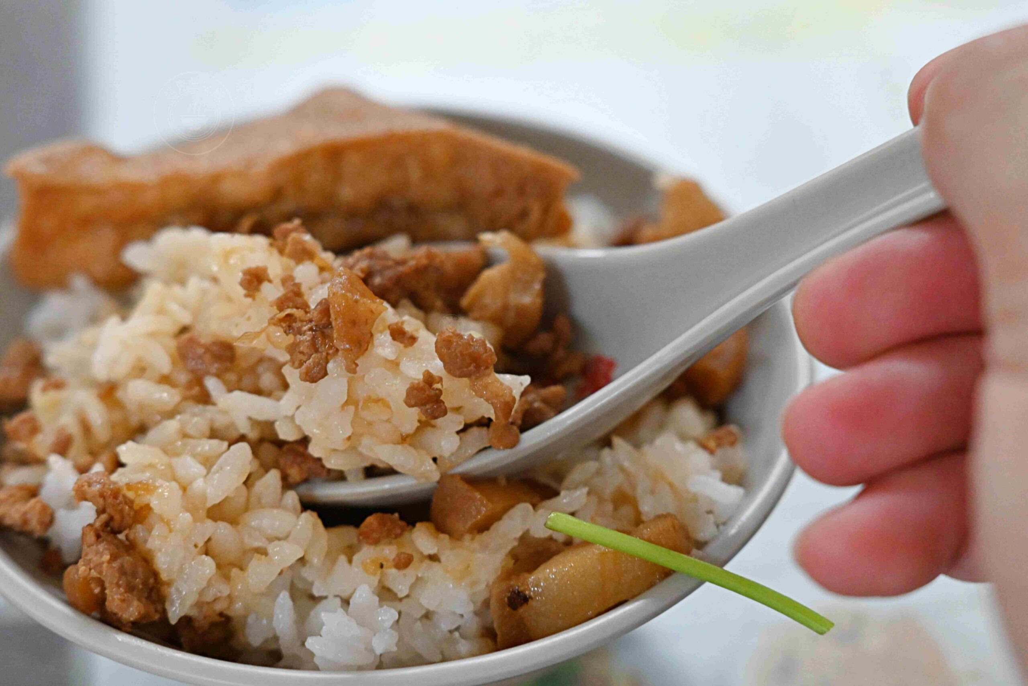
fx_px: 2142
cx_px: 514
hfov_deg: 27.0
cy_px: 343
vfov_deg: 18.2
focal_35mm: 75
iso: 3600
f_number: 3.2
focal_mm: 50
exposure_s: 1/200
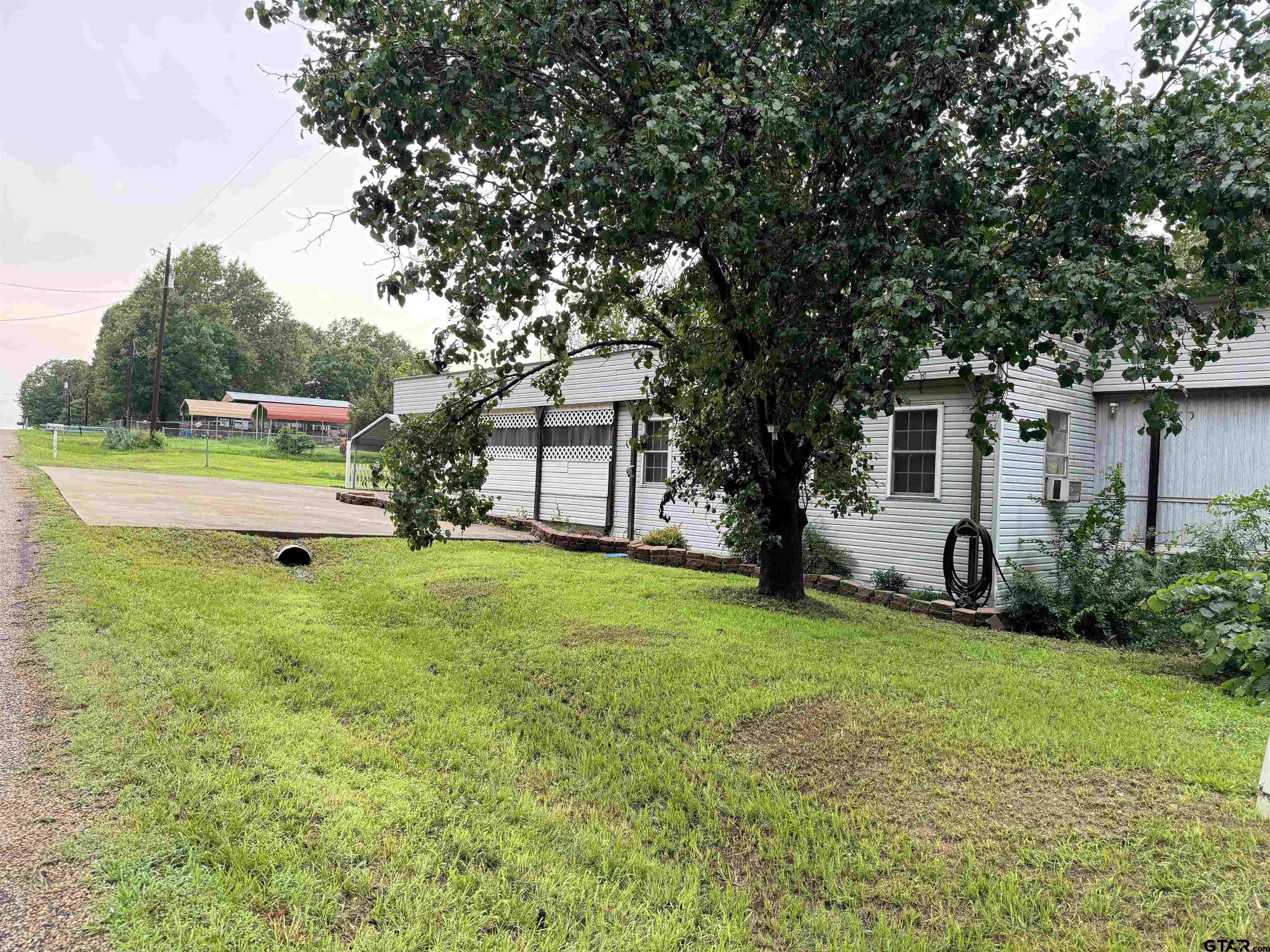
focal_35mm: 24
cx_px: 635
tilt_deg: -0.5
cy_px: 476
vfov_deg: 56.8
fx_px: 881
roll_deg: -2.4
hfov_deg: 71.6
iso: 160
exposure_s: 1/121
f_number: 1.78
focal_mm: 6.76
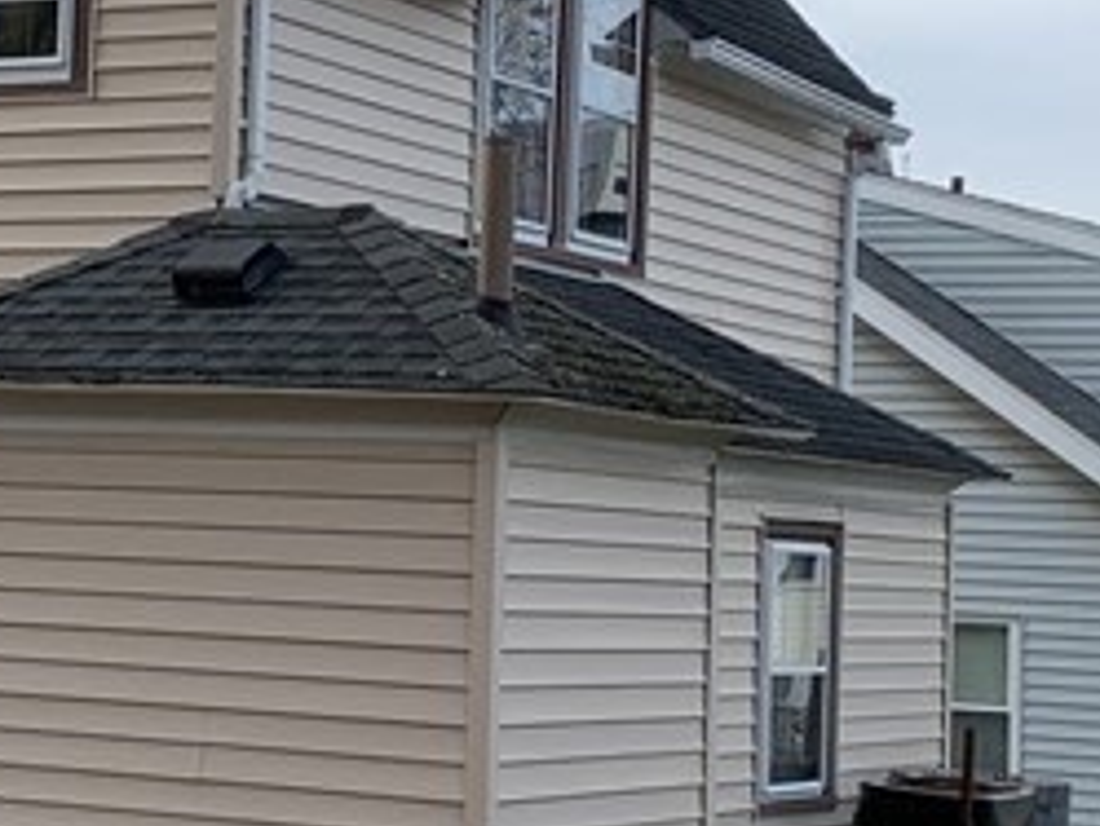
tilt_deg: +2.4
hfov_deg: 18.0
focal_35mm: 107
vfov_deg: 13.8
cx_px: 75
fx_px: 3402
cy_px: 389
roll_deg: -2.3
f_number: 1.8
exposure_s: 1/1111
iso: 25
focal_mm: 4.25
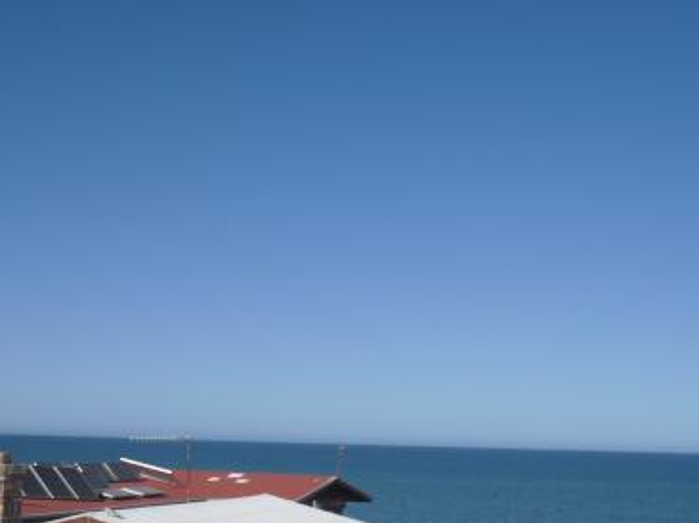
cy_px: 399
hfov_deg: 30.7
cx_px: 304
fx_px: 1271
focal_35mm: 63
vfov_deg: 23.0
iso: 64
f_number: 7.8
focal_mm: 6.3
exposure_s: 1/250
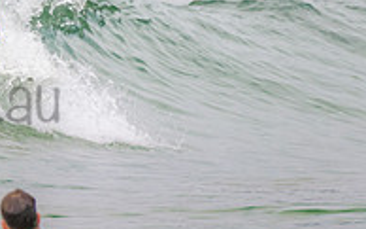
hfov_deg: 1.1
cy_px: 10
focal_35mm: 1870
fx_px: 18642
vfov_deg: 0.7
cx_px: -16
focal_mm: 500
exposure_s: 1/800
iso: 500
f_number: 5.6
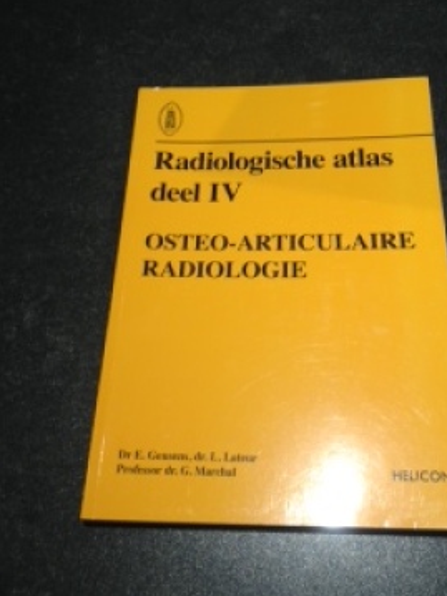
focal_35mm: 39
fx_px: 672
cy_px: 269
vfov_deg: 47.8
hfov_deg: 36.8
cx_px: 246
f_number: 2.4
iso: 64
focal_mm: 4.28
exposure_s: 1/20
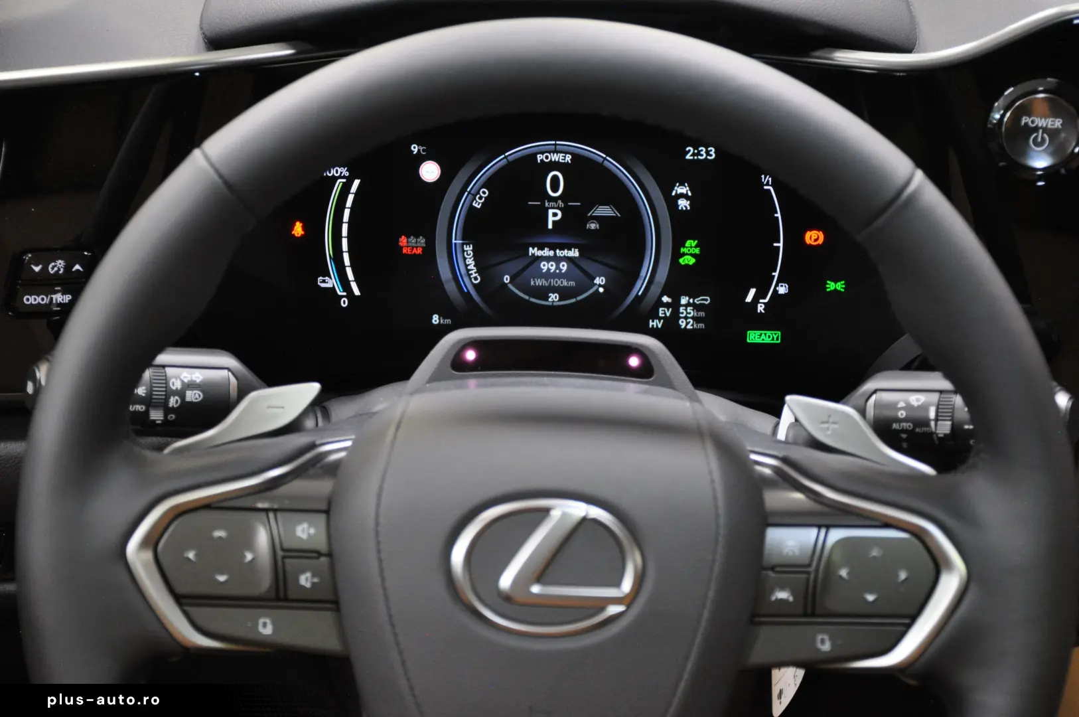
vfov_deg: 18.9
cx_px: 540
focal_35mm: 72
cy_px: 358
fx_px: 2155
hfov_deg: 28.1
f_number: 4.5
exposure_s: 1/15
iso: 1600
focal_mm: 48
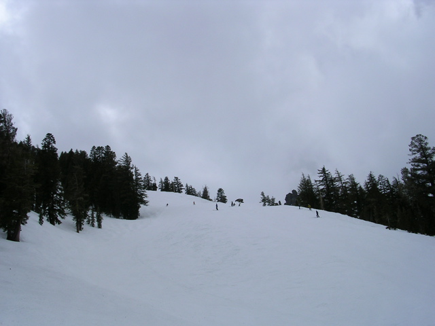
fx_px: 478
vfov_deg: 37.7
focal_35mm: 38
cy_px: 163
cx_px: 218
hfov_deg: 49.0
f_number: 5.6
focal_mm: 5.8
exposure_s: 1/762
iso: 50
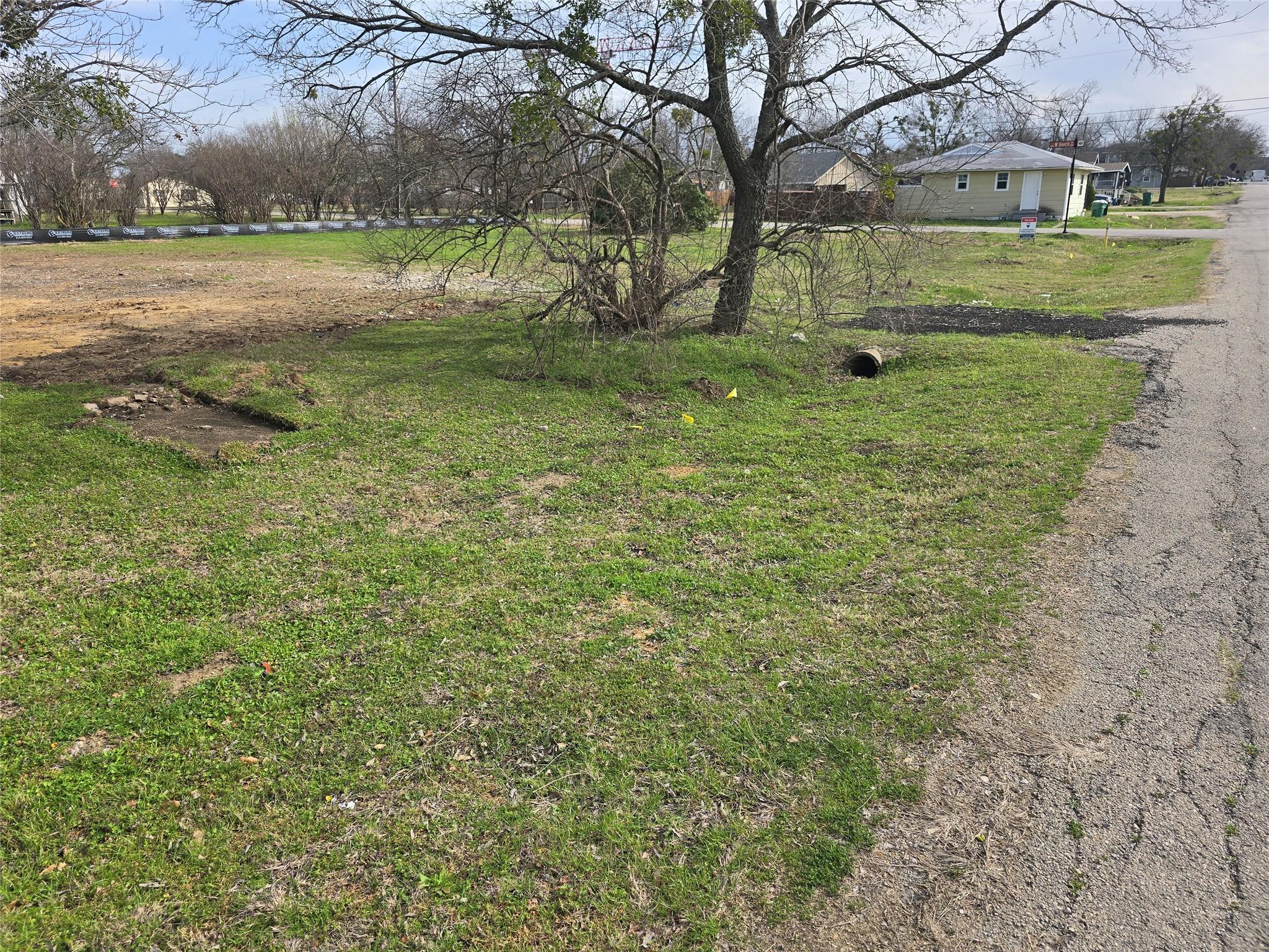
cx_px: 634
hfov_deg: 73.9
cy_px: 476
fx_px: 843
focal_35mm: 23
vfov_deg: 58.9
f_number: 1.7
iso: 12
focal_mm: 6.3
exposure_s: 1/497
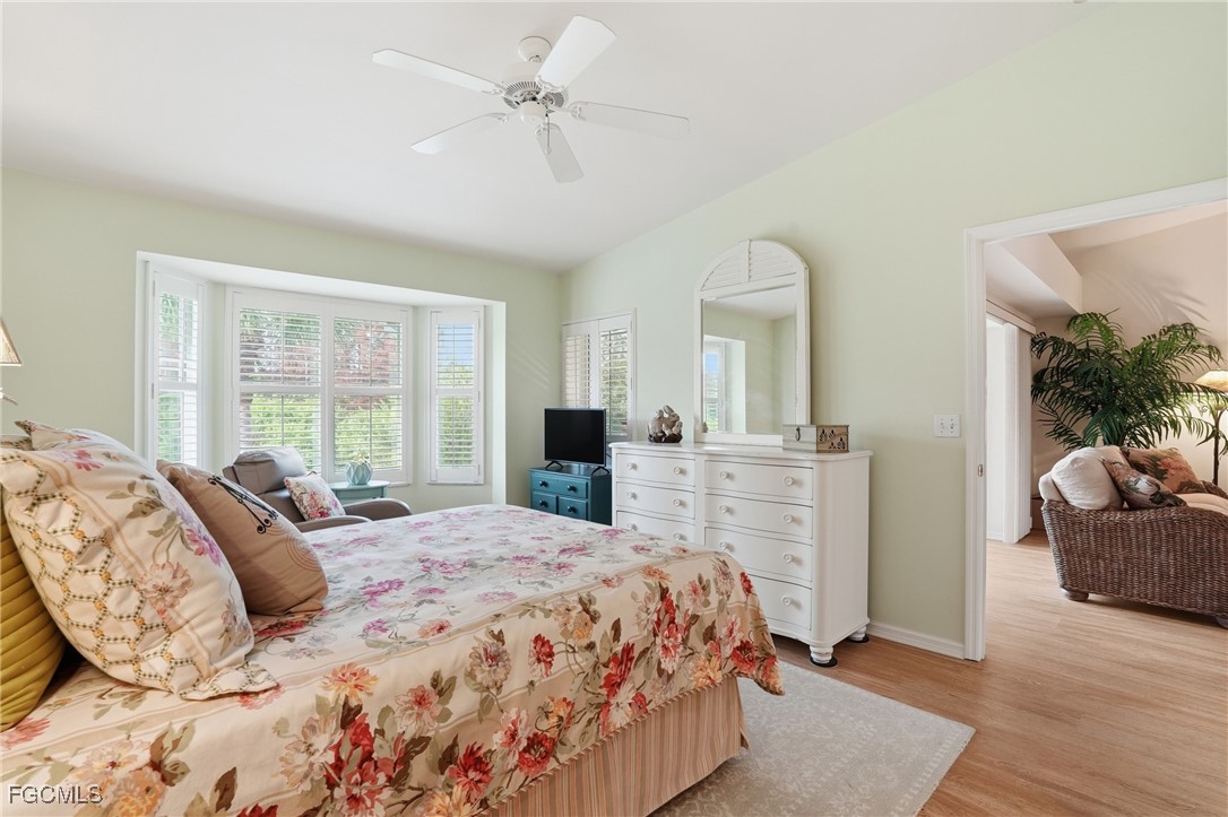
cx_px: 614
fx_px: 546
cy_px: 408
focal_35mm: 16
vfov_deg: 73.7
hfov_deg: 96.8
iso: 400
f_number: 9
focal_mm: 16
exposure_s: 1/40
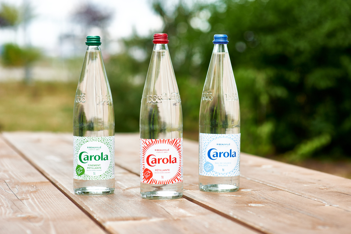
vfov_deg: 16.1
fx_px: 829
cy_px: 117
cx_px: 176
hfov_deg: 23.9
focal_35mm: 85
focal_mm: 85
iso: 100
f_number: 2.8
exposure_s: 1/1000
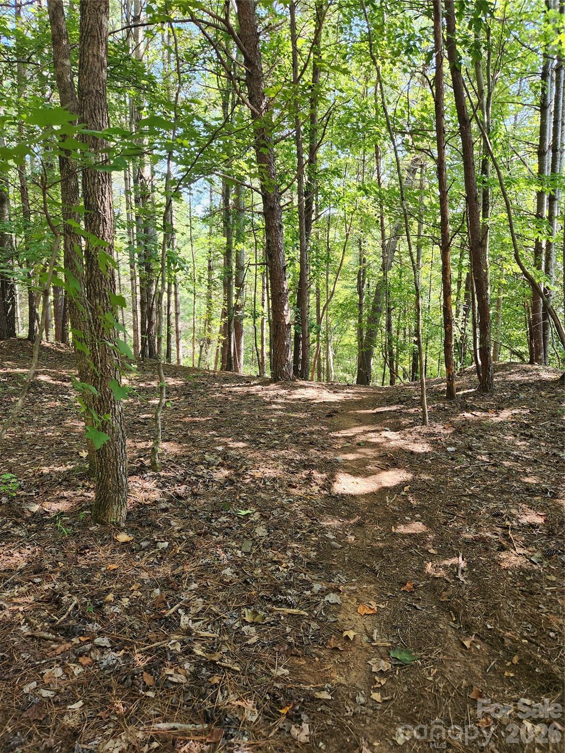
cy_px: 376
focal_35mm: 23
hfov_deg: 58.9
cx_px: 282
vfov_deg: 73.9
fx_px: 501
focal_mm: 5.4
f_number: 1.8
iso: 100
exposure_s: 1/180
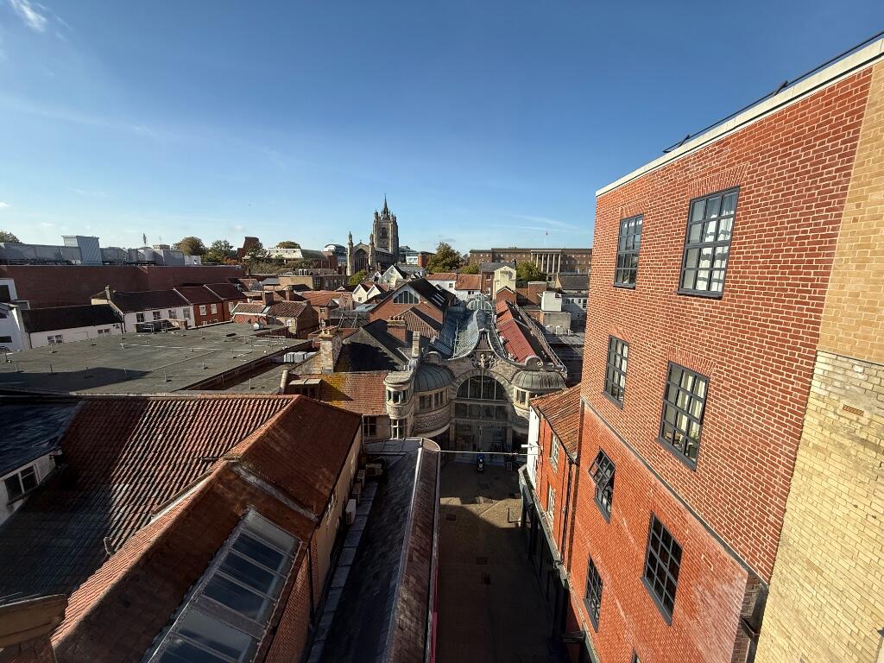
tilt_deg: -9.9
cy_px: 332
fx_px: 358
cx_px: 442
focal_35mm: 14
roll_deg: -0.6
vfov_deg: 85.7
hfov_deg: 102.1
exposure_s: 1/1368
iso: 50
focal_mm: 2.22
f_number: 2.2
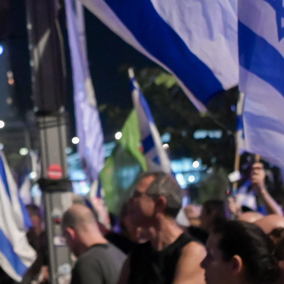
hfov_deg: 13.4
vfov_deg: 13.5
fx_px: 1179
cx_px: -53
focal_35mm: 127
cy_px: -24
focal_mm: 31
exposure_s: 1/160
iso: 8000
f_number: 2.8
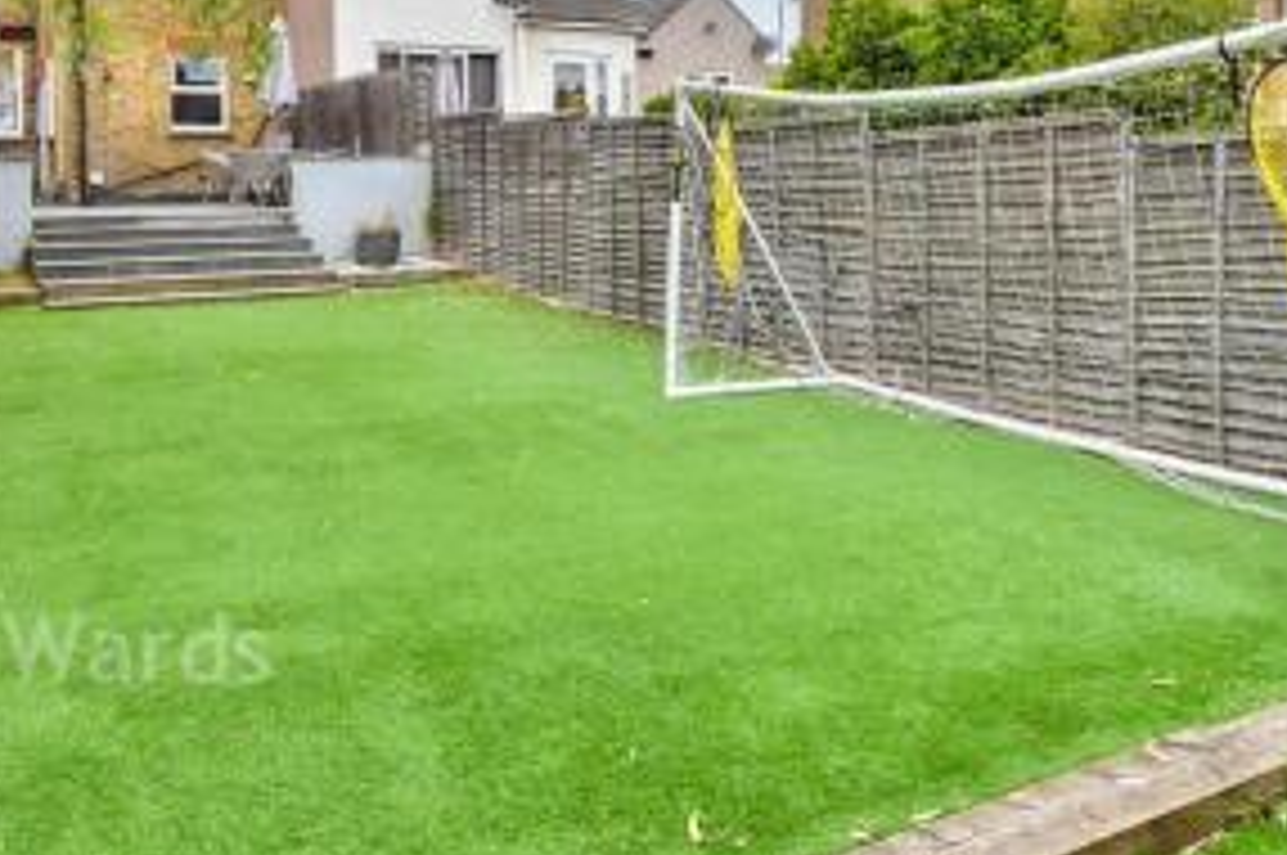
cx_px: 603
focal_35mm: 25
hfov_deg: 71.5
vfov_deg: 48.1
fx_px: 893
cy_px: 160
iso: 250
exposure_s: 1/80
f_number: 8
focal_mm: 10
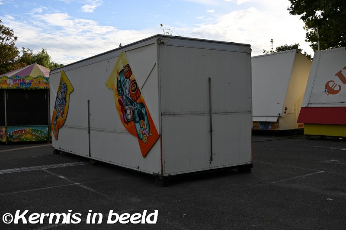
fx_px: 360
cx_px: 173
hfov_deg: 51.3
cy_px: 115
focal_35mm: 38
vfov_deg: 35.5
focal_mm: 25
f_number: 6.3
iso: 100
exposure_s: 1/320
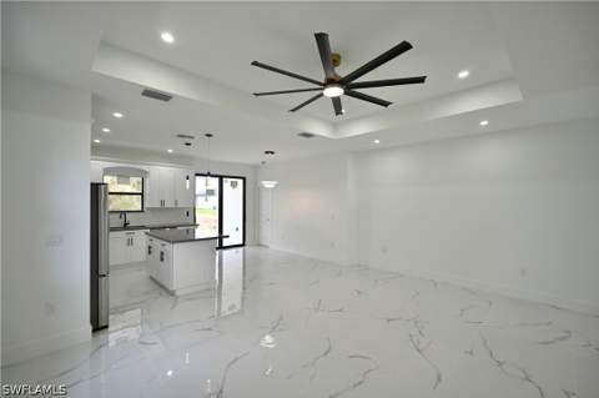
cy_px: 199
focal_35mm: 16
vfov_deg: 75.4
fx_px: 258
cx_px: 300
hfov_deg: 98.6
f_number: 4
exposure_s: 1/200
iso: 400
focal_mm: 15.5
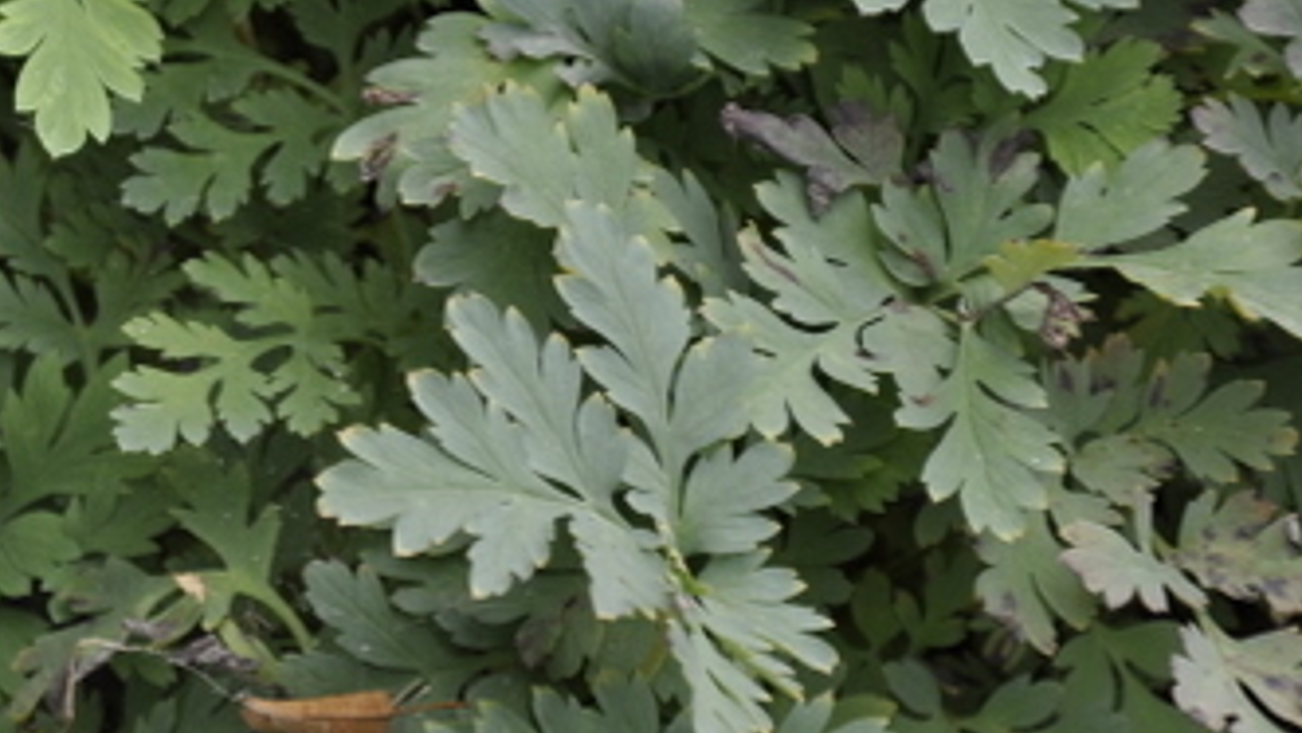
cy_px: 333
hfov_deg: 5.4
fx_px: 13719
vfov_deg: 3.1
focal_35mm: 397
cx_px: -20
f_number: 5.6
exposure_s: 1/125
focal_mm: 105
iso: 220
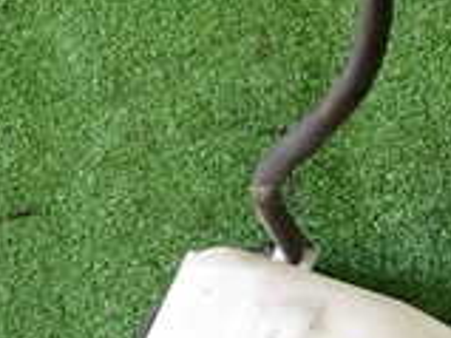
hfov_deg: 16.2
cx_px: 638
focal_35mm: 113
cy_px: 423
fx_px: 1471
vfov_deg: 12.7
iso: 250
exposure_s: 1/30
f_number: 2.3
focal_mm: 5.4
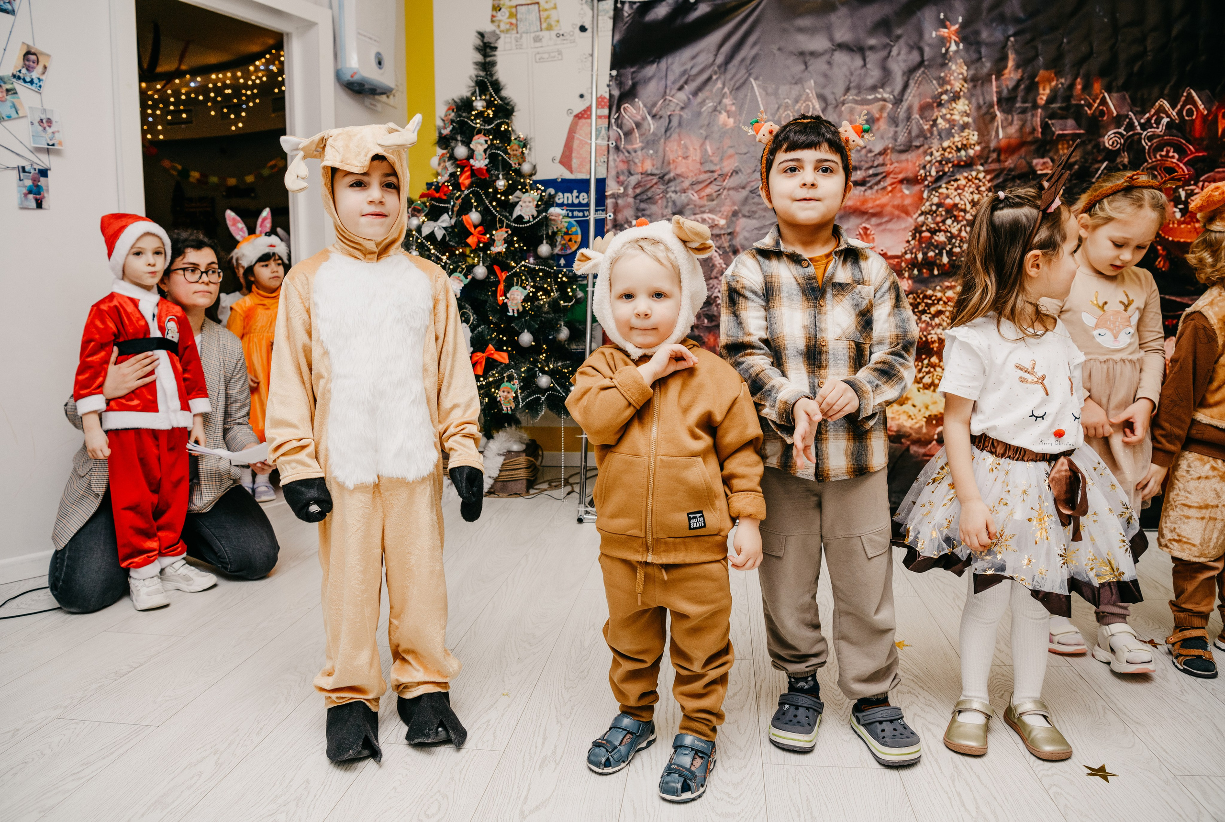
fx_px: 834
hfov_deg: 72.6
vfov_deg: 52.5
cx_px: 600
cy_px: 417
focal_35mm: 24
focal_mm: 24
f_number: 5
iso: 320
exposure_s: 1/160
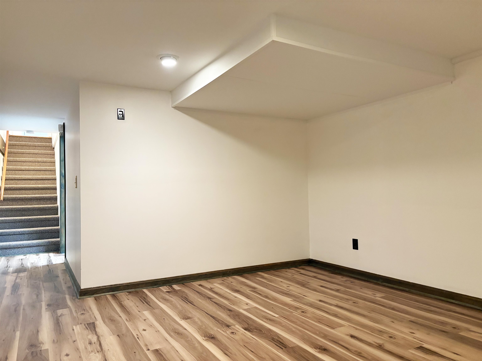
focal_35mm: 26
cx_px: 241
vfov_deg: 53.1
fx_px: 362
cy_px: 180
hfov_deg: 67.3
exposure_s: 1/40
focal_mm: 5.96
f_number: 1.6
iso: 400
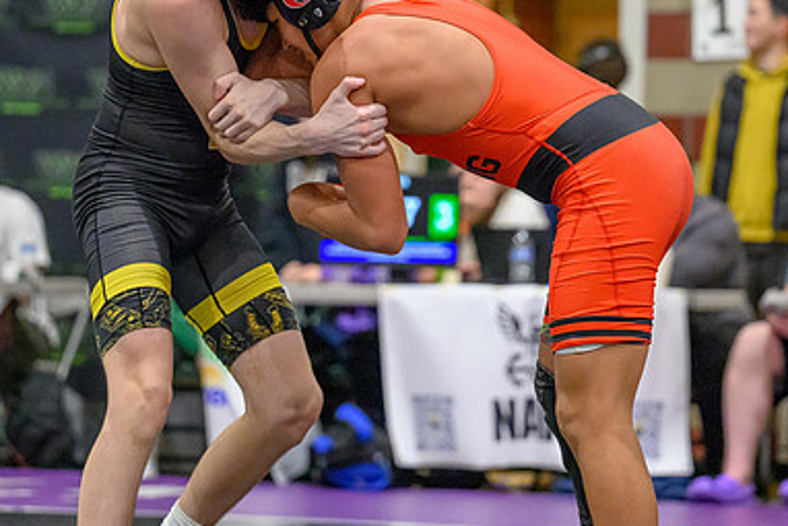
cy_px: 160
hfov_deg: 11.1
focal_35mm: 185
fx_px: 4051
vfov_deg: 7.4
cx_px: 392
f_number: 2.8
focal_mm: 105
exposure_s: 1/800
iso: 10000
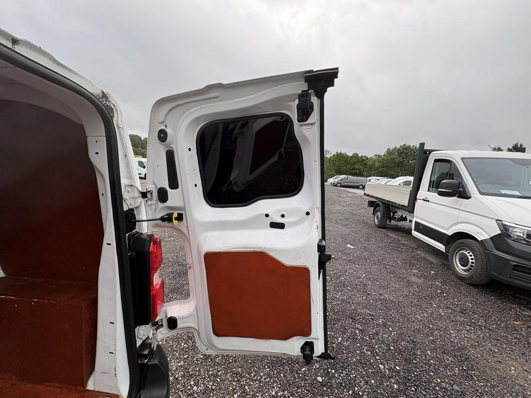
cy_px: 199
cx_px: 266
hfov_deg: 102.1
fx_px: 215
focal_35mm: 14
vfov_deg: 85.7
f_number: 2.2
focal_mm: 2.22
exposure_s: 1/652
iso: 40
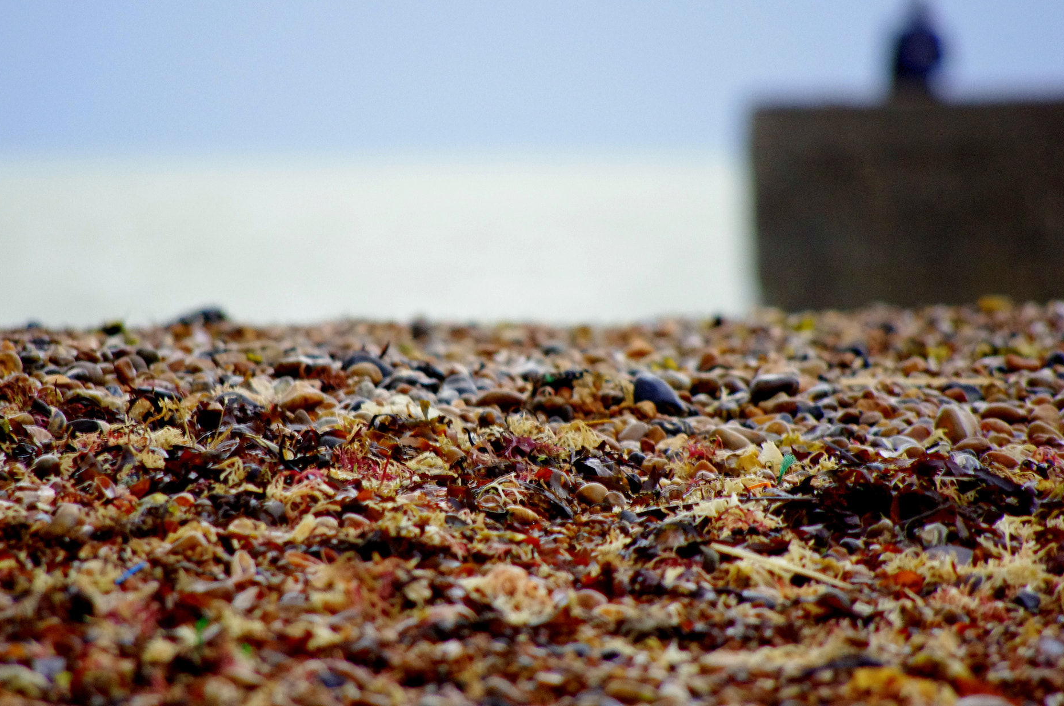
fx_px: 14610
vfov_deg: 2.8
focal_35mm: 495
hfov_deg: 4.2
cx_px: 486
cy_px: 327
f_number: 5.8
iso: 1600
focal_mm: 300
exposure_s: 1/60
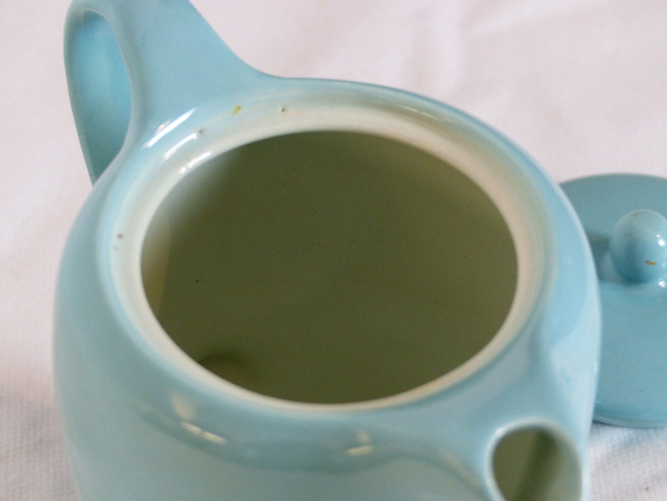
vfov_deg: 10.5
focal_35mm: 141
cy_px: 250
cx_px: 334
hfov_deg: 14.0
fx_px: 2717
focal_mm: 23.1
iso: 400
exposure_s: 1/40
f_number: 2.8
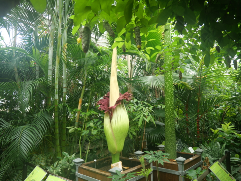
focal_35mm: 24
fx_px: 167
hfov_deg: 71.6
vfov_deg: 56.8
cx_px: 120
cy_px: 90
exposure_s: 1/40
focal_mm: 12
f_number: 3.5
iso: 250
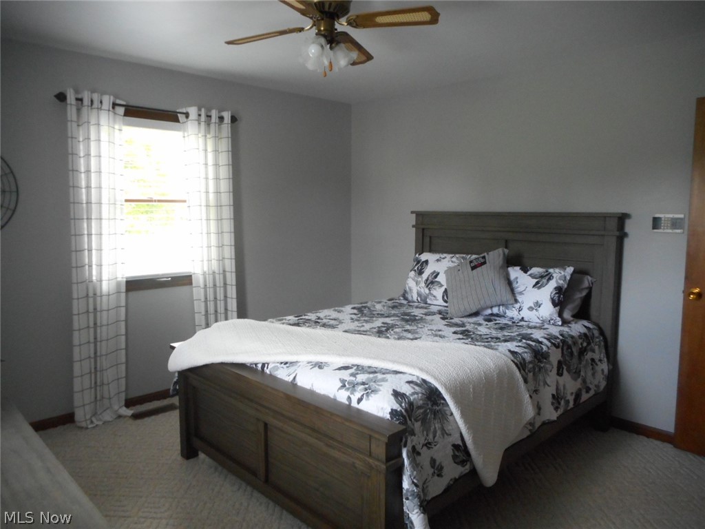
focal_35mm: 25
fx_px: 509
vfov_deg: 54.9
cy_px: 264
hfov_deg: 69.4
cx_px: 352
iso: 400
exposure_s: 1/25
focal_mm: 4.5
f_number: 3.7
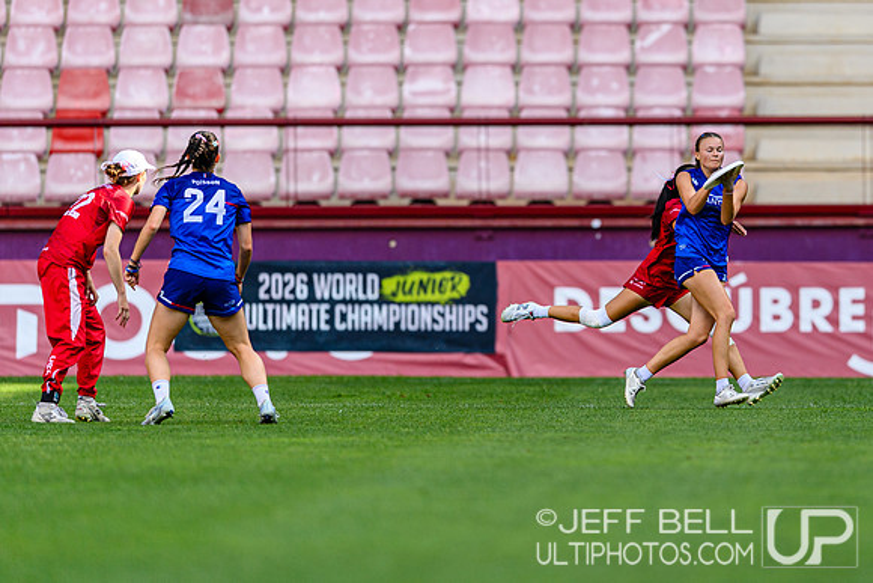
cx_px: 670
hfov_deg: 3.4
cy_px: 218
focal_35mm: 615
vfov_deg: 2.2
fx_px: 14923
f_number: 3.2
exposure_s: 1/1250
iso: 220
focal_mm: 400
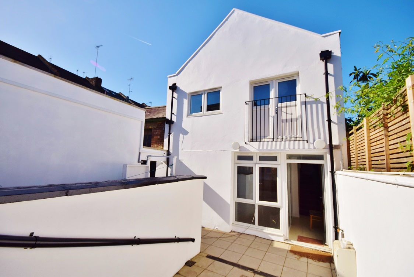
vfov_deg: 77.4
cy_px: 138
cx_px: 207
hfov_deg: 100.4
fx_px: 173
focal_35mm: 15
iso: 200
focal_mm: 10
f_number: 9
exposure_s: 1/640
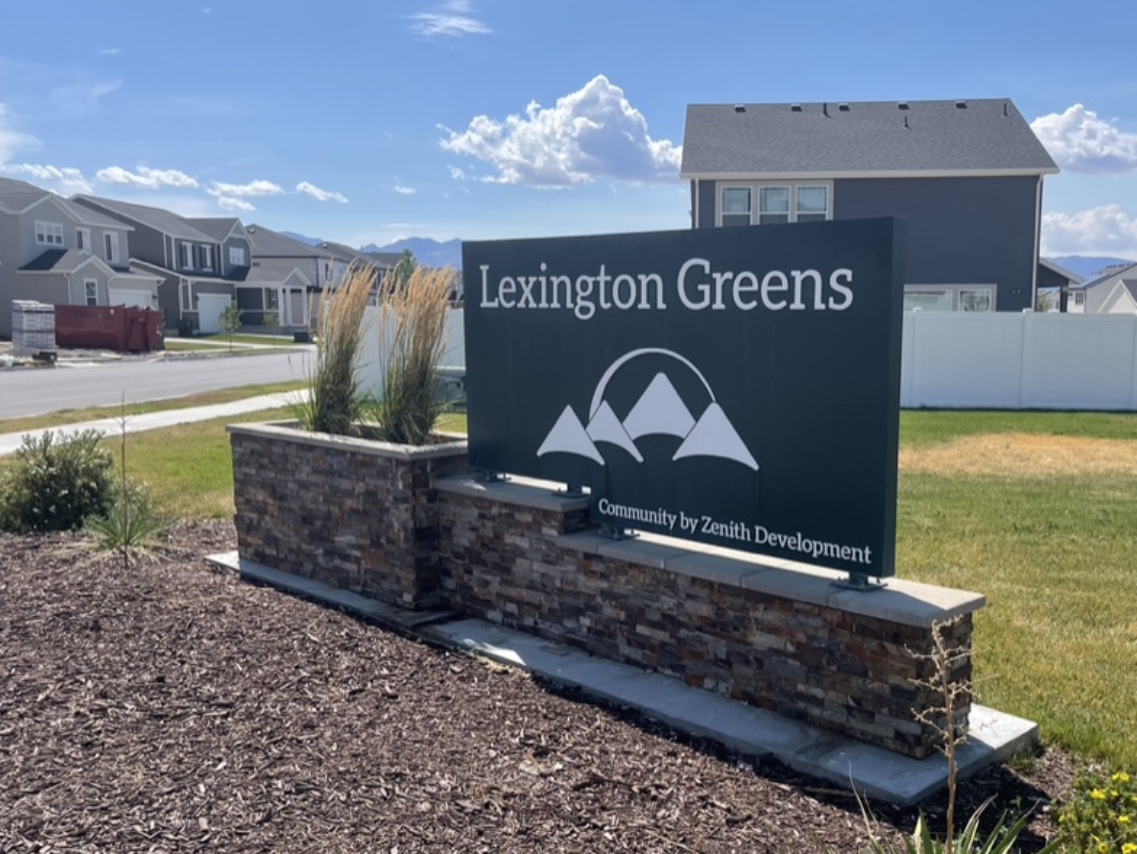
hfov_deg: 53.8
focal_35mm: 34
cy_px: 468
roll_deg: -0.7
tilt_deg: -7.5
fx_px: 1117
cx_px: 640
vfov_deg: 41.8
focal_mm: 4.2
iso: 32
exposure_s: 1/4132
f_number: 1.6
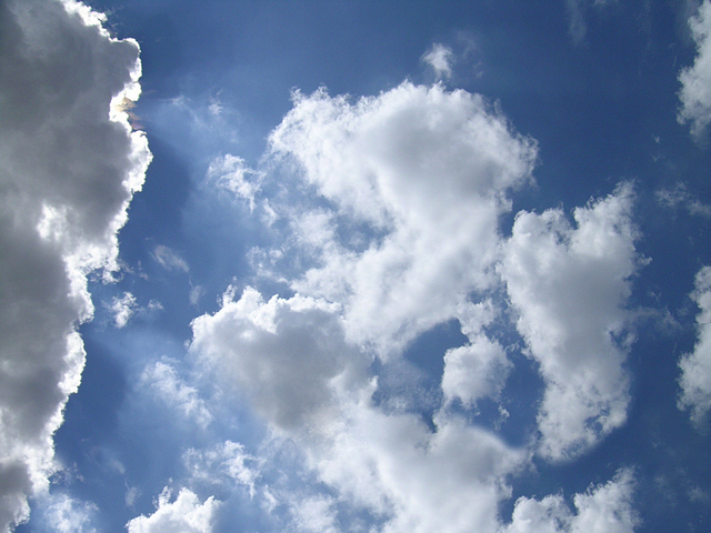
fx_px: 575
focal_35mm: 28
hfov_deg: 63.4
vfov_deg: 49.7
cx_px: 356
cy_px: 266
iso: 50
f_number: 4.4
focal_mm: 5.8
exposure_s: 1/4000
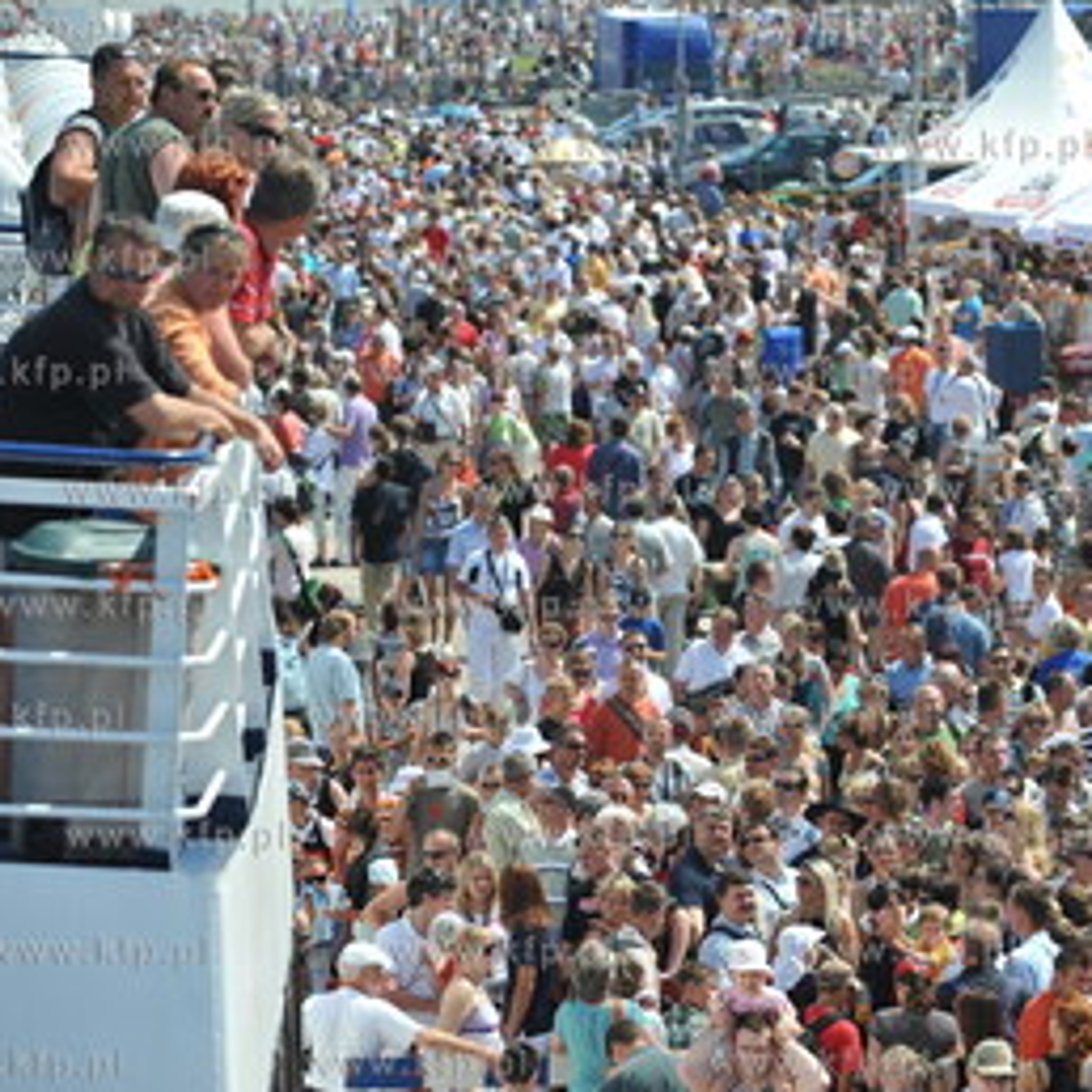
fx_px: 6567
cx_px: 728
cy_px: 546
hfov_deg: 9.5
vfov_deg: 9.5
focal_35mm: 184
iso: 400
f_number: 5
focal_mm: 140
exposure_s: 1/2000
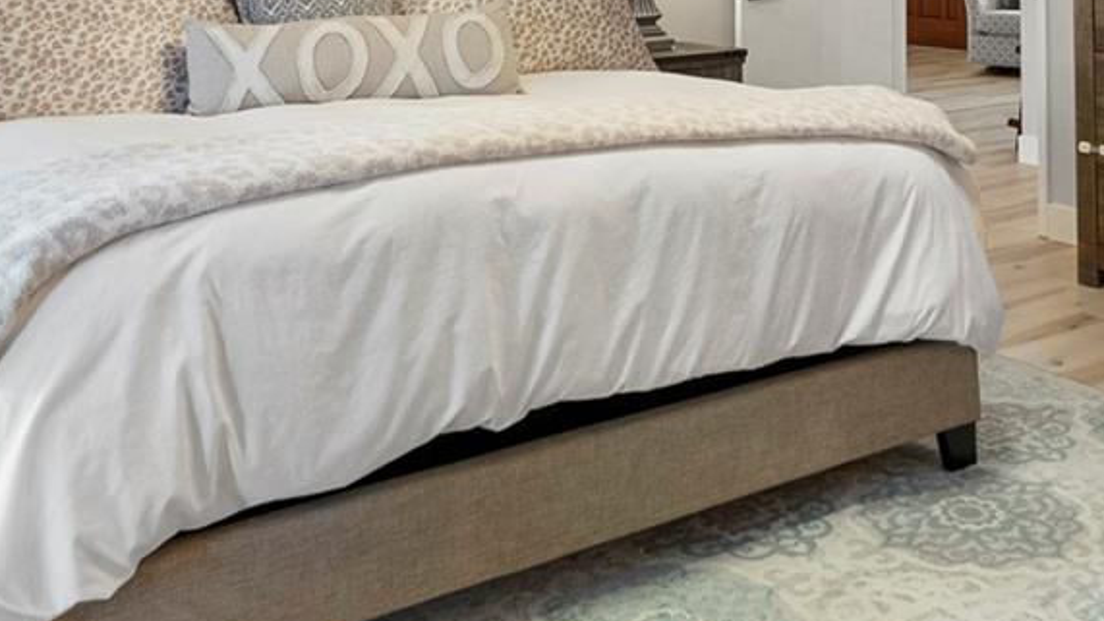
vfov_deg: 23.1
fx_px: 1376
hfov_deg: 43.2
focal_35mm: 47
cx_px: 717
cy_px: -143
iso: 2000
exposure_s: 1/8
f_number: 9
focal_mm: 16
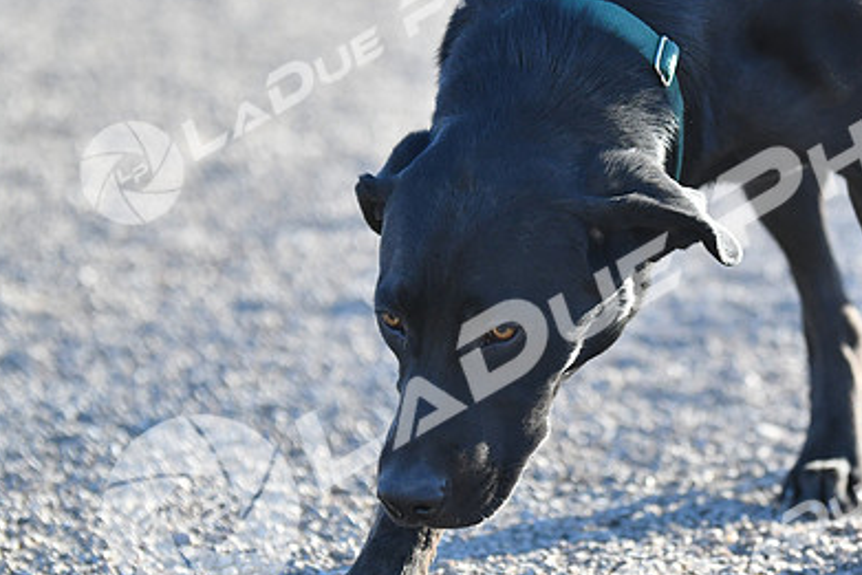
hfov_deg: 8.0
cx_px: 591
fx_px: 6180
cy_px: 288
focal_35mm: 258
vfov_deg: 5.3
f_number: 2.8
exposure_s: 1/4000
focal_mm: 116
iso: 1000
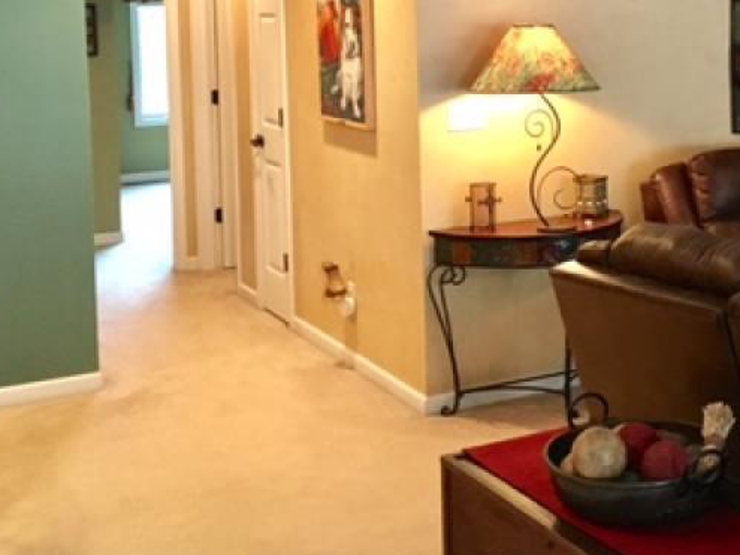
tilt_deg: -3.5
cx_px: 608
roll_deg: +0.4
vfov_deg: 23.8
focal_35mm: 60
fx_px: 1282
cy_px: 70
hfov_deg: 31.2
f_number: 2.2
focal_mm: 4.15
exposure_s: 1/20
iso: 200
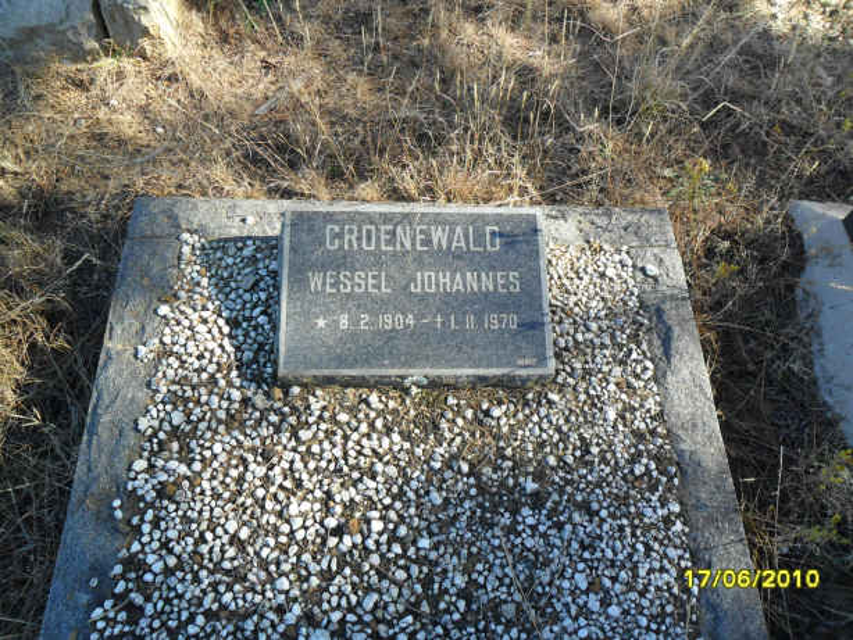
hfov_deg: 65.3
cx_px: 426
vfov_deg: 51.4
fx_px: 666
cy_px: 320
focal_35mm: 27
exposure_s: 1/125
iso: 100
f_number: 3.5
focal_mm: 4.9
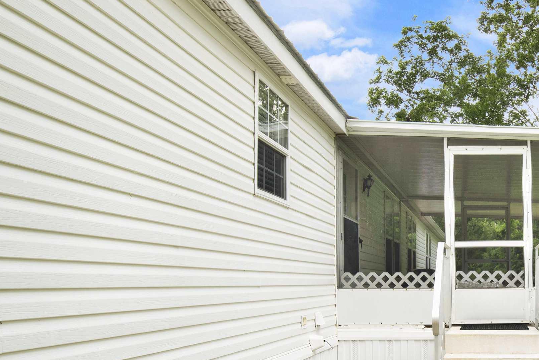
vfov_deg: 34.1
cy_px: 282
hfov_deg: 45.5
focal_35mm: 38
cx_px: 494
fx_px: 569
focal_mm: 20
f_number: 11
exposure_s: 1/40
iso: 200
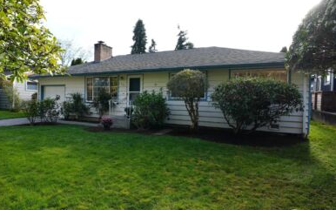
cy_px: 106
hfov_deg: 88.0
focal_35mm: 19
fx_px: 174
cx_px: 165
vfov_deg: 62.2
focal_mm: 12
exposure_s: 1/100
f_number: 5
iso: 100
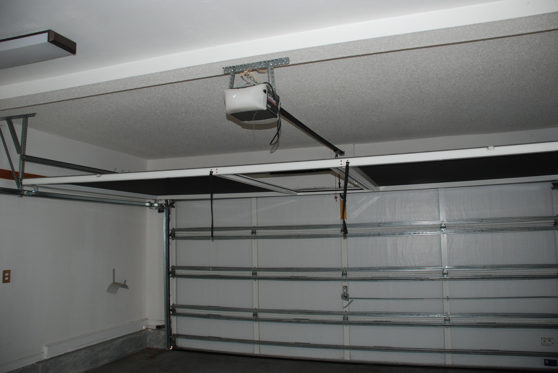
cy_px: 186
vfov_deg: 43.7
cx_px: 279
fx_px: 466
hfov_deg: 61.9
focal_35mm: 30
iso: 200
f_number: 3.8
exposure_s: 1/60
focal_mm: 20
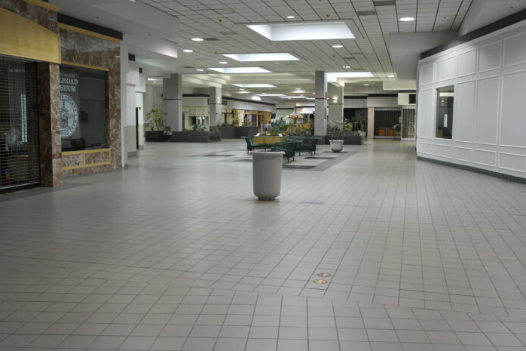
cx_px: 279
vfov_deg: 39.9
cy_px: 162
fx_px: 482
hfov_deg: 57.2
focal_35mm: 33
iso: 400
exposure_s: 1/60
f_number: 3.5
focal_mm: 20
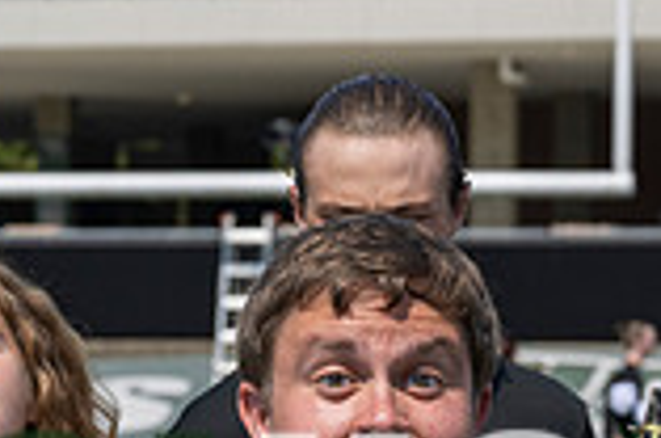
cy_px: 630
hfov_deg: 10.3
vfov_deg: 6.8
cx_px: 282
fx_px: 3665
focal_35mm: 200
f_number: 5
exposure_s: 1/1600
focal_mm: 54
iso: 200
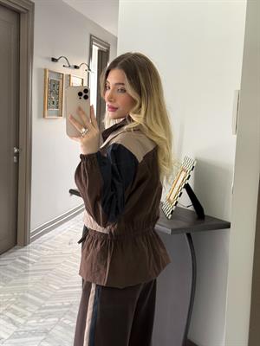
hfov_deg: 30.3
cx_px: 130
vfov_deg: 39.7
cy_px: 173
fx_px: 481
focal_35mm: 48
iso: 250
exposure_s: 1/48
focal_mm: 6.76
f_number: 1.78
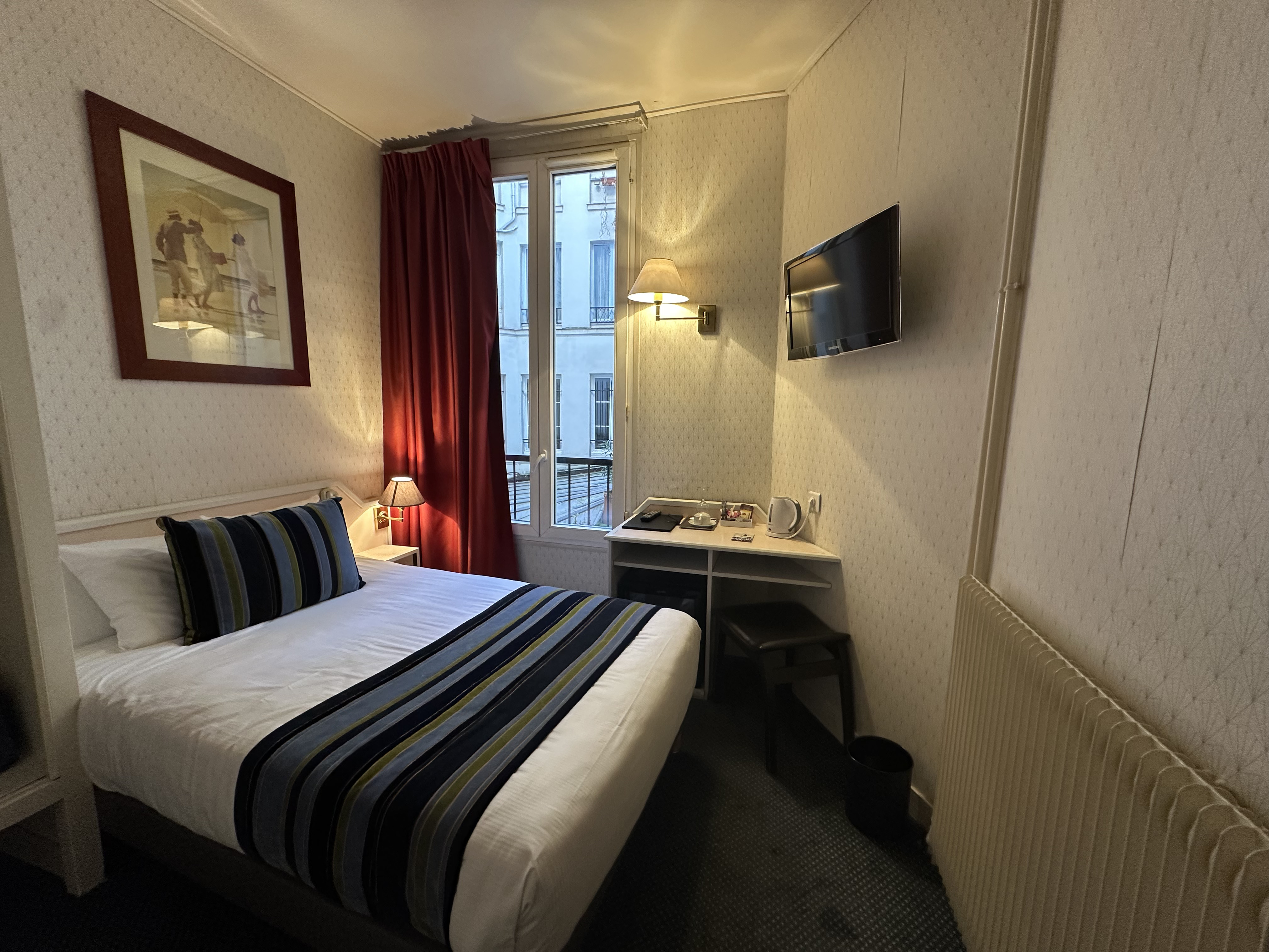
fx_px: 513
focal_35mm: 14
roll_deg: -0.9
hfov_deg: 102.1
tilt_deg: -7.3
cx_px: 634
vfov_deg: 85.7
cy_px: 476
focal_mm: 2.22
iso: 250
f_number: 2.2
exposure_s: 1/50
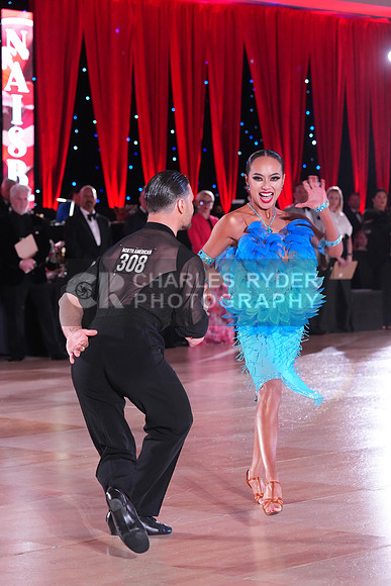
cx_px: 196
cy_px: 293
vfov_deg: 20.4
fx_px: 1628
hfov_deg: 13.7
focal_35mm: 100
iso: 5000
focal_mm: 100
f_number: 5
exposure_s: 1/250
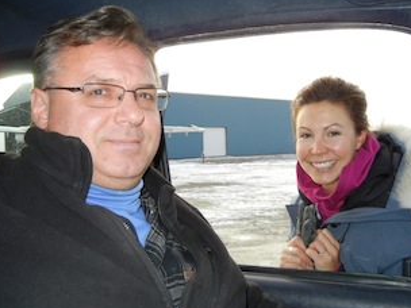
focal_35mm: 37
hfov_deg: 49.8
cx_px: 247
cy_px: 149
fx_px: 439
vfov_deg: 38.7
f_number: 3.5
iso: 400
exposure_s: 1/647
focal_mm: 5.4
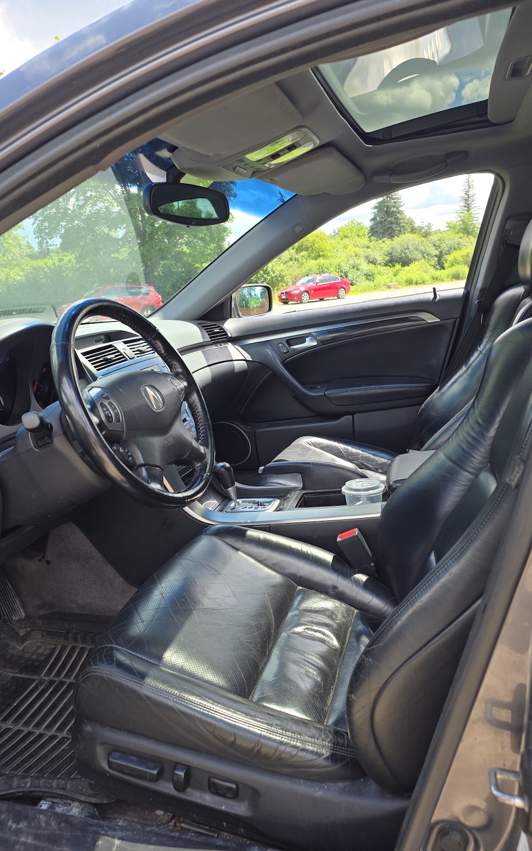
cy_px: 419
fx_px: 580
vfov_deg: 72.5
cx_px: 263
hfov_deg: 49.3
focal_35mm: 25
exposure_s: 1/1445
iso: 80
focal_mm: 6.25
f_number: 1.7
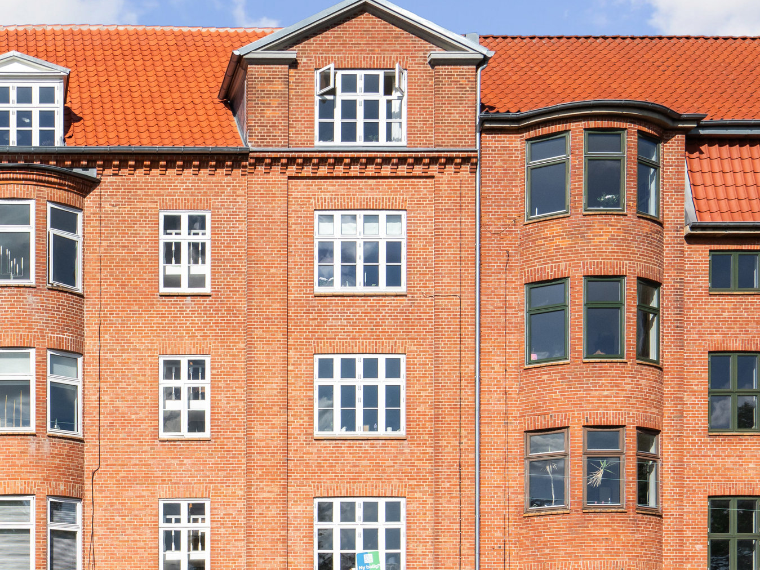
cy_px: 561
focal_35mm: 62
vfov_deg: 22.8
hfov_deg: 29.5
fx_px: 1361
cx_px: 29
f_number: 7.1
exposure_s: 1/3200
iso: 800
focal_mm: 29
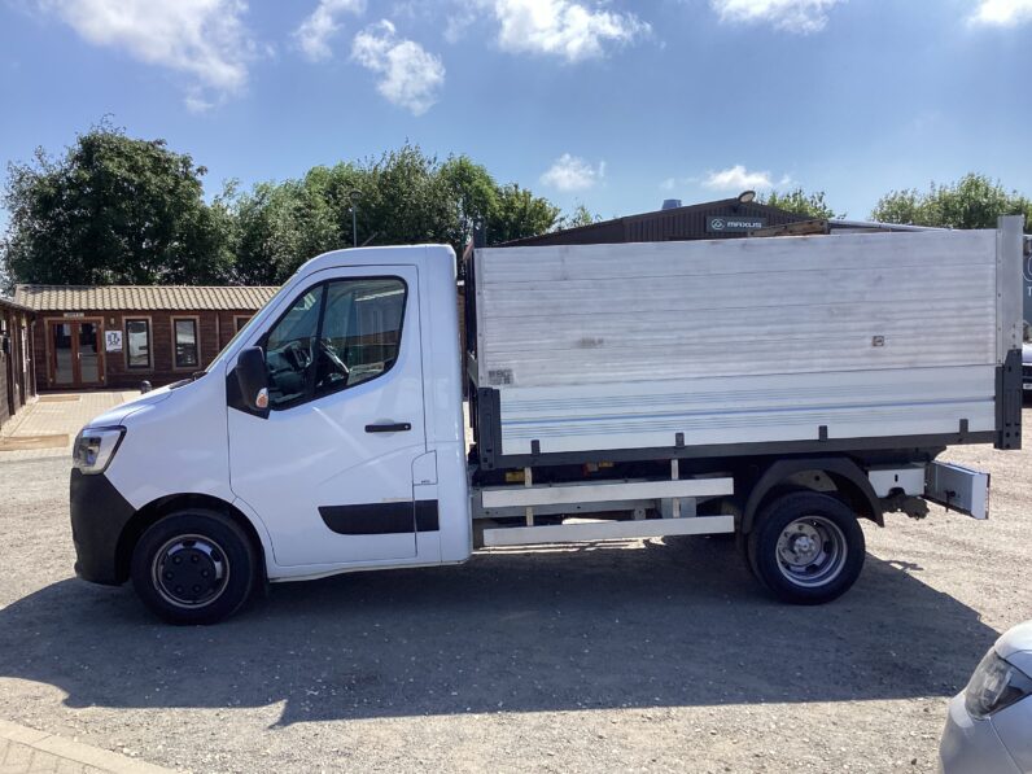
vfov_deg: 45.4
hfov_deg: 58.4
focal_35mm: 31
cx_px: 516
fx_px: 924
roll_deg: +0.7
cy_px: 387
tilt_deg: -4.9
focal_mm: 3.3
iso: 25
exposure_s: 1/1481
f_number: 2.4
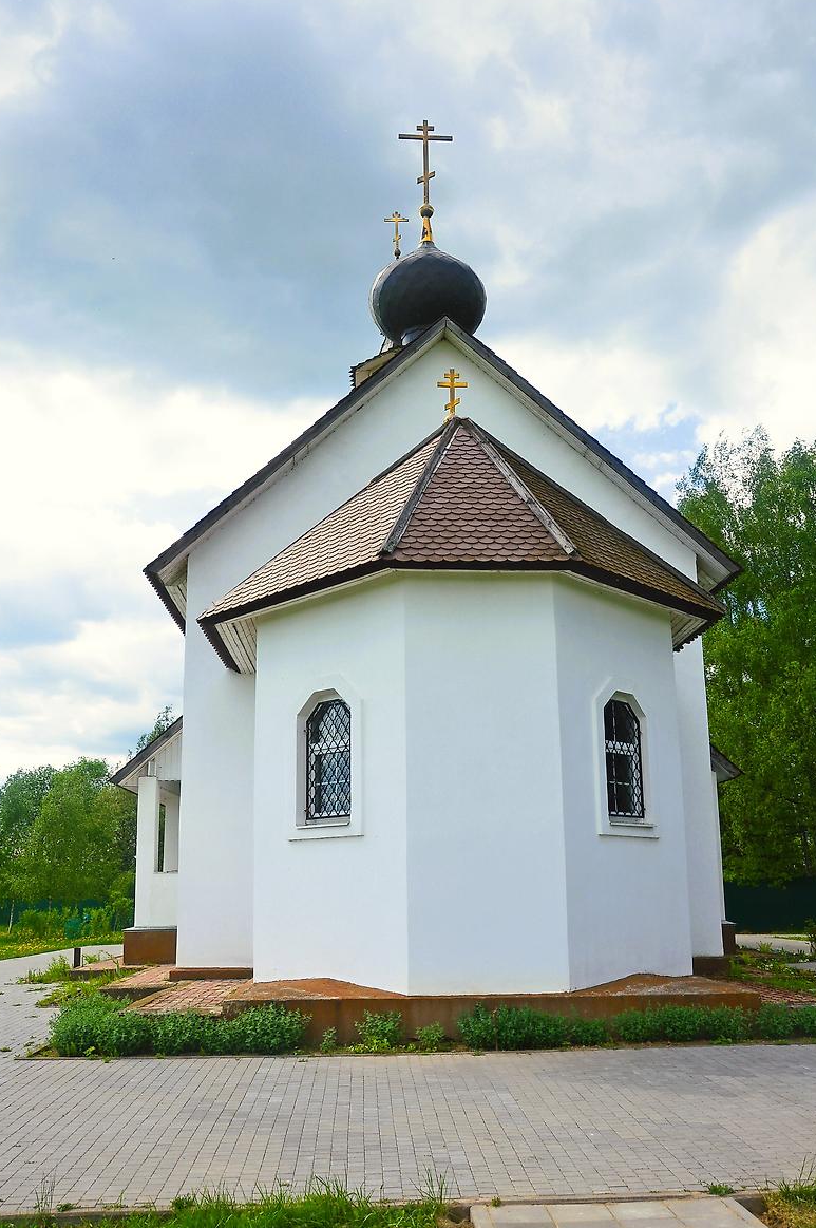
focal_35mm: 33
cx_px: 405
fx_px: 1108
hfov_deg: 40.4
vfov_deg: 58.0
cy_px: 603
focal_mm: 21
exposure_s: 1/640
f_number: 7.1
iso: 200
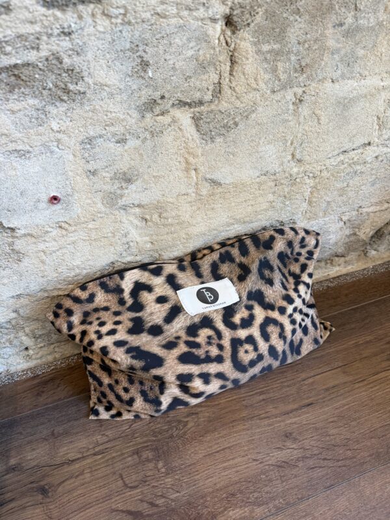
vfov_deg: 71.6
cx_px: 195
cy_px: 260
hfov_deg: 56.8
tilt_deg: -41.8
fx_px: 361
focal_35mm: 24
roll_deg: +3.4
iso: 160
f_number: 1.78
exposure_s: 1/121
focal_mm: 6.76
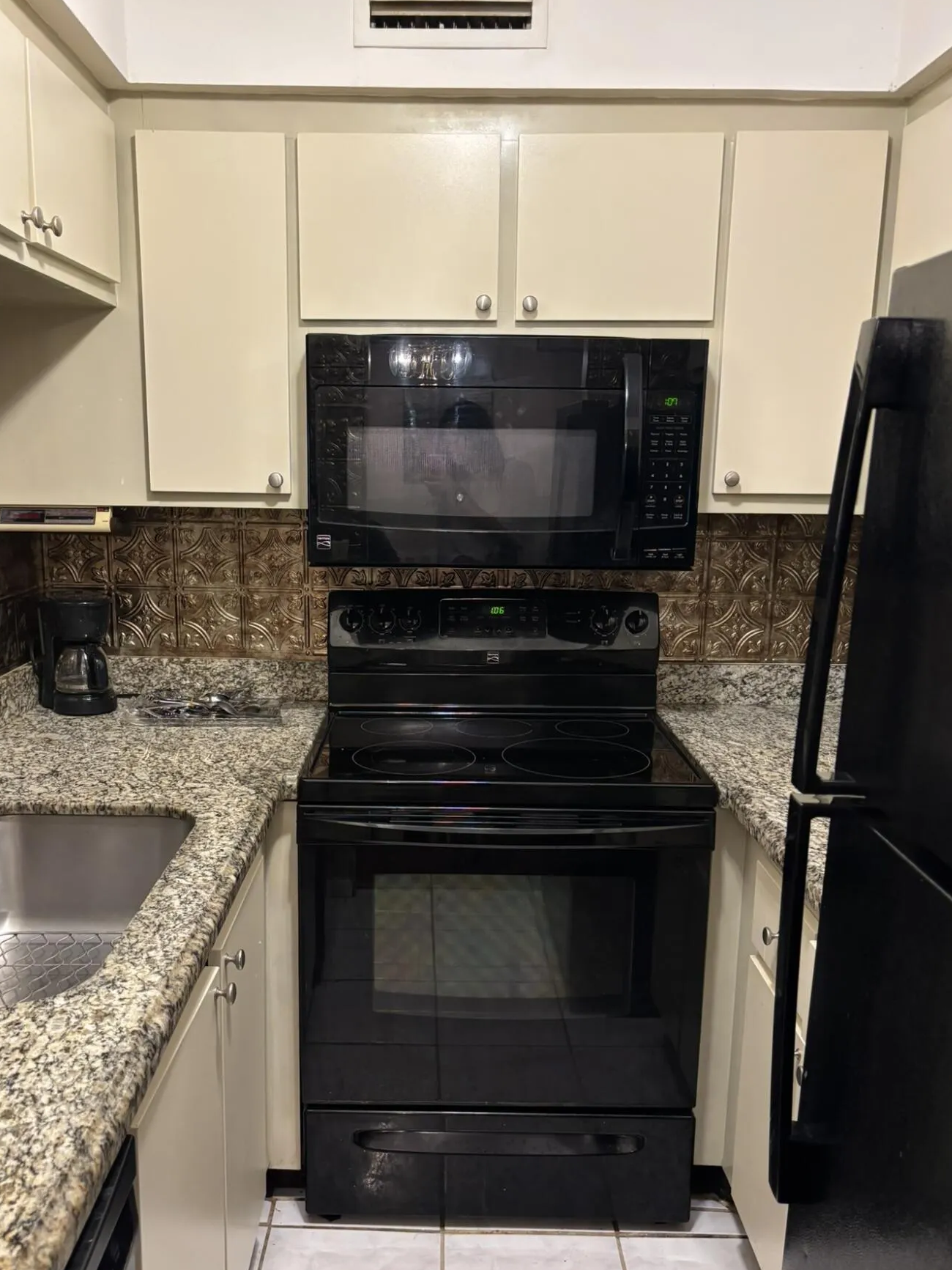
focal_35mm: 30
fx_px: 1100
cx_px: 423
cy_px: 694
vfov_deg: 59.9
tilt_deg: -13.0
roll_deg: -1.2
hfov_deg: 46.7
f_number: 1.6
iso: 250
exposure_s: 1/60
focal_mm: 5.96
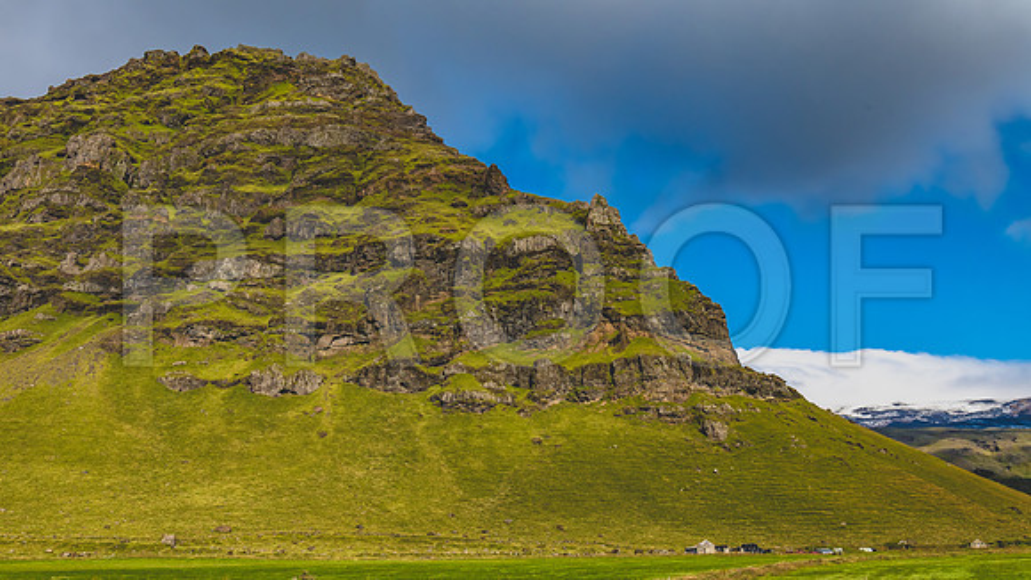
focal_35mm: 28
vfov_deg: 40.8
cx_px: 447
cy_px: 274
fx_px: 778
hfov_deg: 66.8
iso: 400
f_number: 13
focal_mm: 24
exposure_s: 1/800
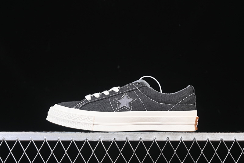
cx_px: 122
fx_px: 508
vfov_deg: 18.2
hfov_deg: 27.0
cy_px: 82
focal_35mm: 75
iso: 160
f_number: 6.3
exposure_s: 1/60
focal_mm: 50
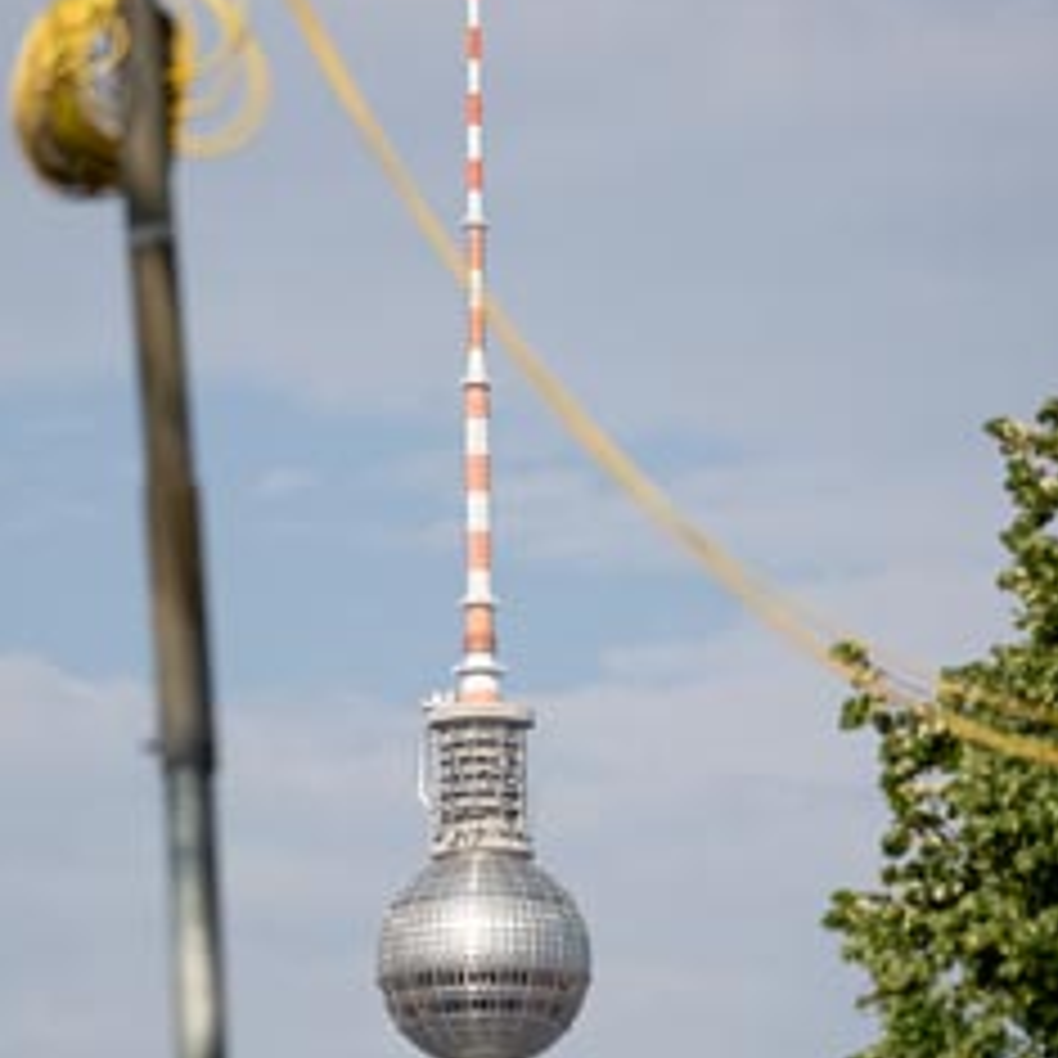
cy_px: 738
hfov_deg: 6.4
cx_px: 479
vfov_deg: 6.4
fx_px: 9475
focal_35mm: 274
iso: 320
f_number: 5.6
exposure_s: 1/4000
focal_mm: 189
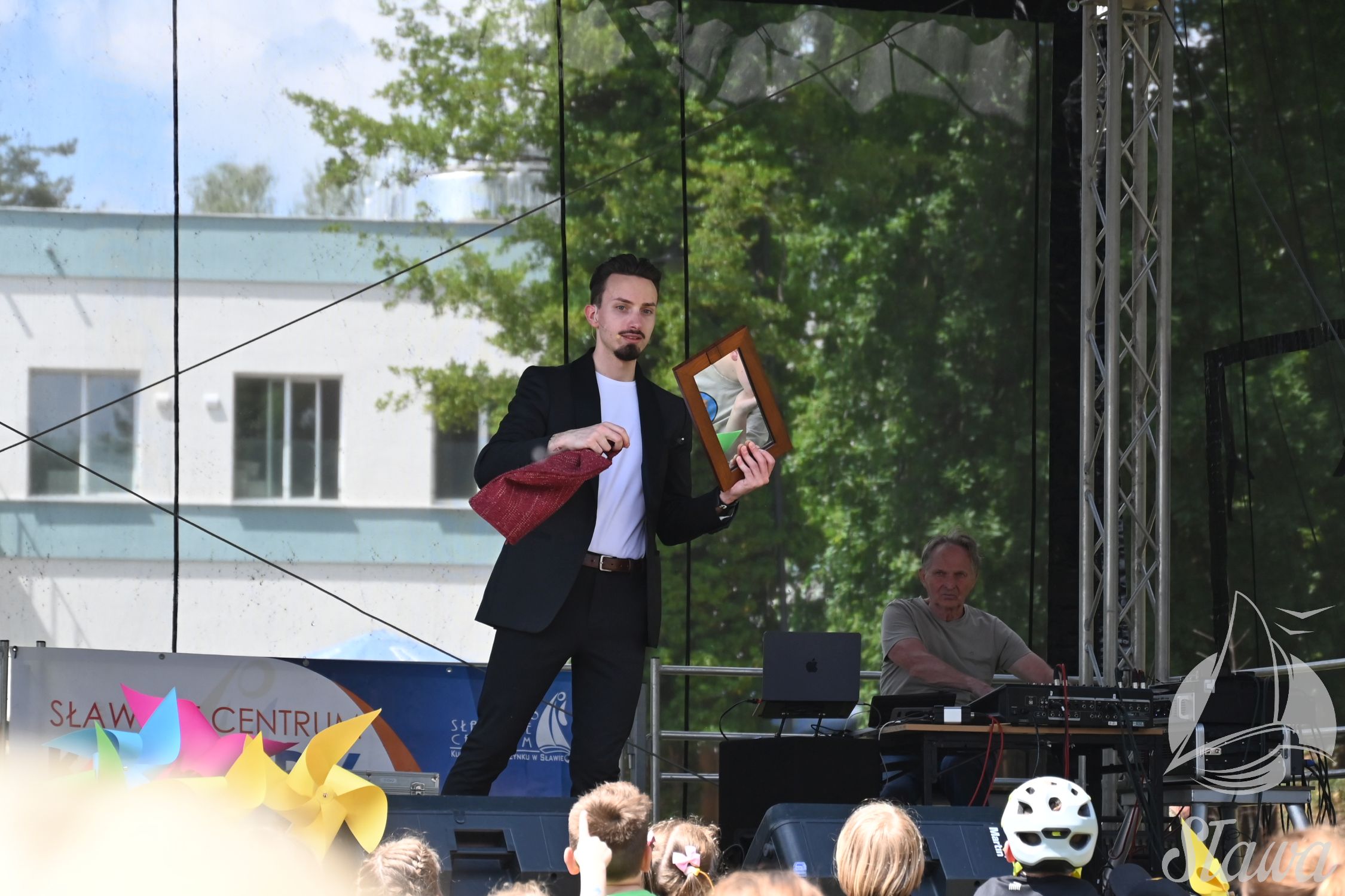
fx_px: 5155
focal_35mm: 138
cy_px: 448
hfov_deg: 14.9
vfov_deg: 9.9
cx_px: 672
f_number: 5.6
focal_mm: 92
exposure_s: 1/500
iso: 400
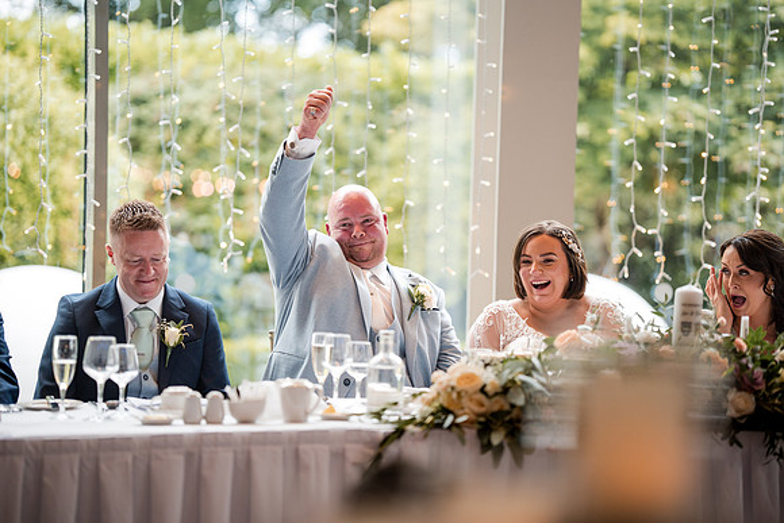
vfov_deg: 16.1
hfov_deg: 23.9
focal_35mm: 85
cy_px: 262
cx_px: 392
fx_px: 1851
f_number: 1.4
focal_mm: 85
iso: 400
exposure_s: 1/500
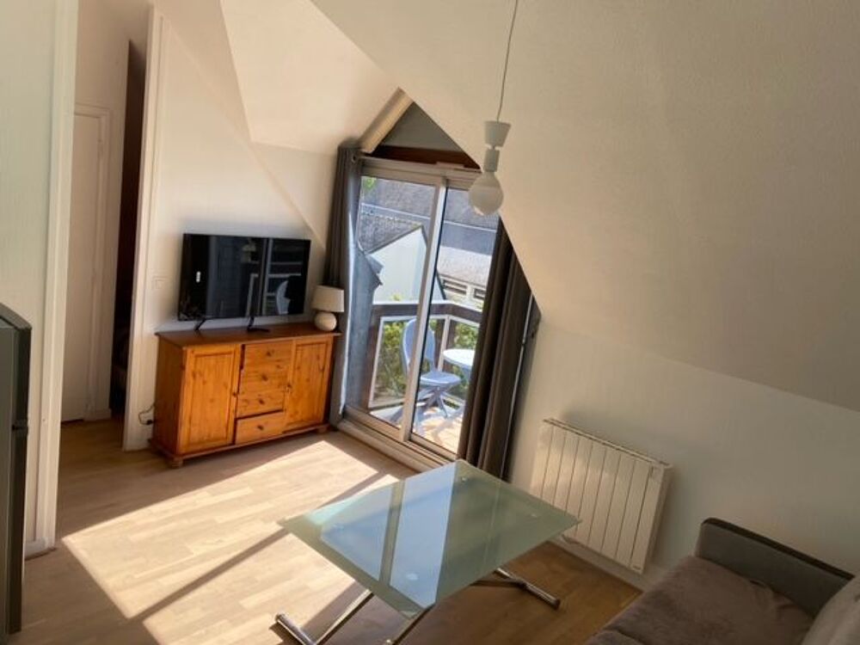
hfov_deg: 67.3
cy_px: 322
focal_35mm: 26
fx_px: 646
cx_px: 430
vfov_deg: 53.1
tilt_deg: -11.0
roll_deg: -8.5
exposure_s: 1/588
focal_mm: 4.25
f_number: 1.8
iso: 32
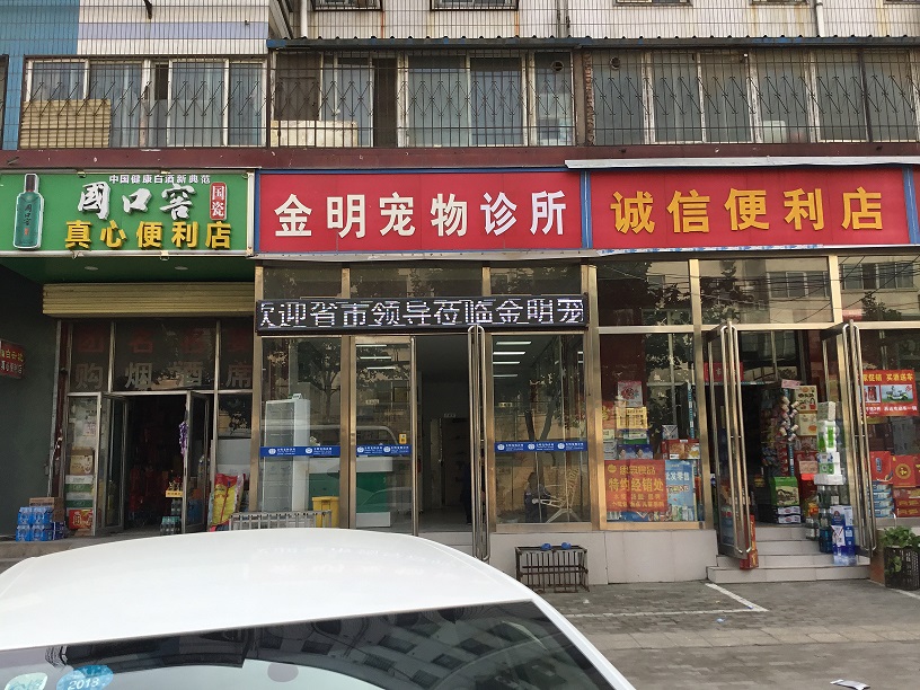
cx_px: 460
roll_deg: +0.7
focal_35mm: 31
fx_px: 824
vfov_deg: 45.4
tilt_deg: +9.7
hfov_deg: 58.4
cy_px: 345
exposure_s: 1/440
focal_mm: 3.3
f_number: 2.4
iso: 25
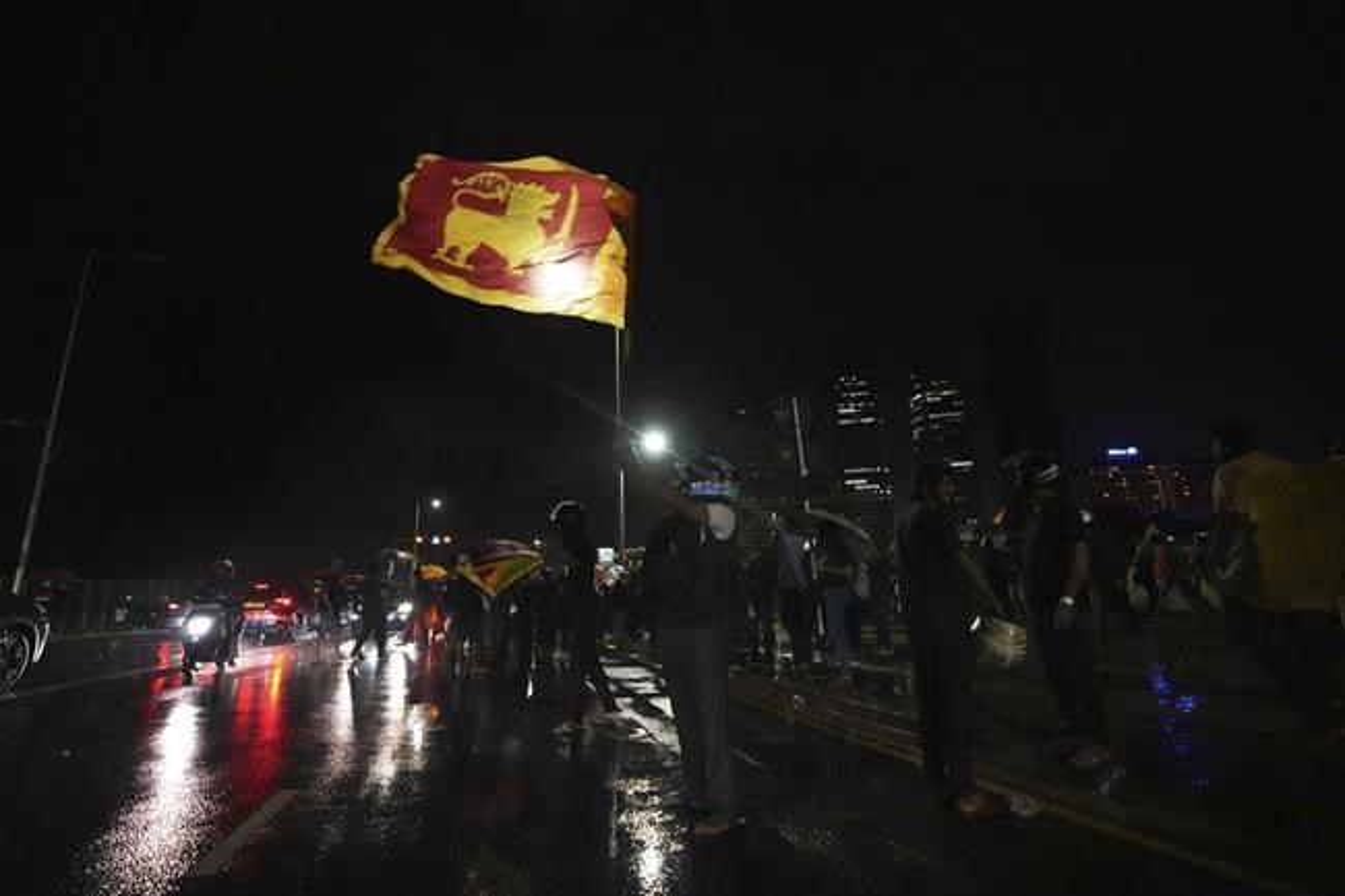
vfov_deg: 73.7
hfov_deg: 96.8
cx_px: 672
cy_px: 448
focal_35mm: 16
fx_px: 598
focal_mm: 16
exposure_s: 1/200
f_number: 2.8
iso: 10000
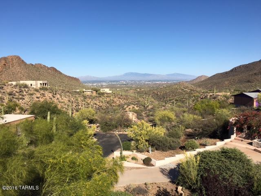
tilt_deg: -5.4
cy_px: 98
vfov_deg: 48.2
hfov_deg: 61.7
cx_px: 130
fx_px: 219
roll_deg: -0.1
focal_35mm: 29
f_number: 2.2
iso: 25
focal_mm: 4.15
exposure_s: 1/2137
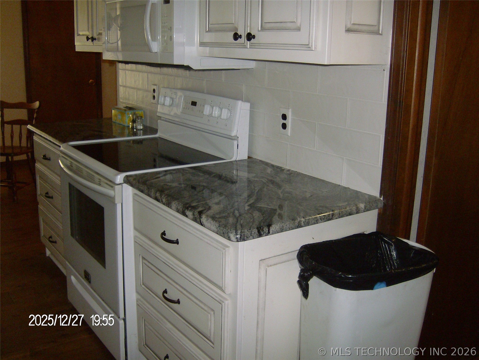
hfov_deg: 51.3
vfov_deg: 39.7
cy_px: 180
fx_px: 499
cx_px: 240
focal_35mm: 36
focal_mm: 6
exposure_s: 1/60
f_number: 2.8
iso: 200
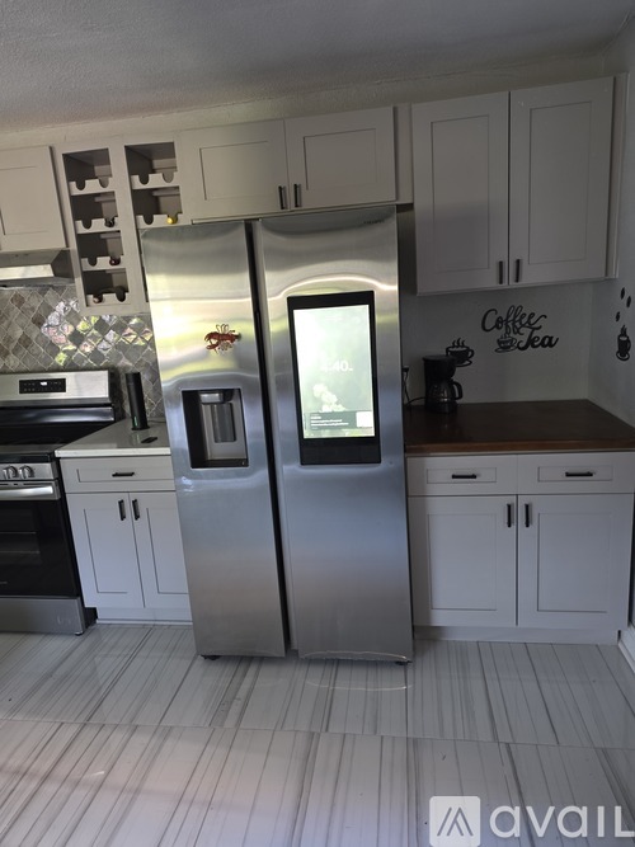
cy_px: 424
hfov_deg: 58.9
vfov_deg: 73.9
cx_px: 318
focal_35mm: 23
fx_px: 563
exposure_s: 1/17.2
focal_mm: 6.25
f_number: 1.7
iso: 1000
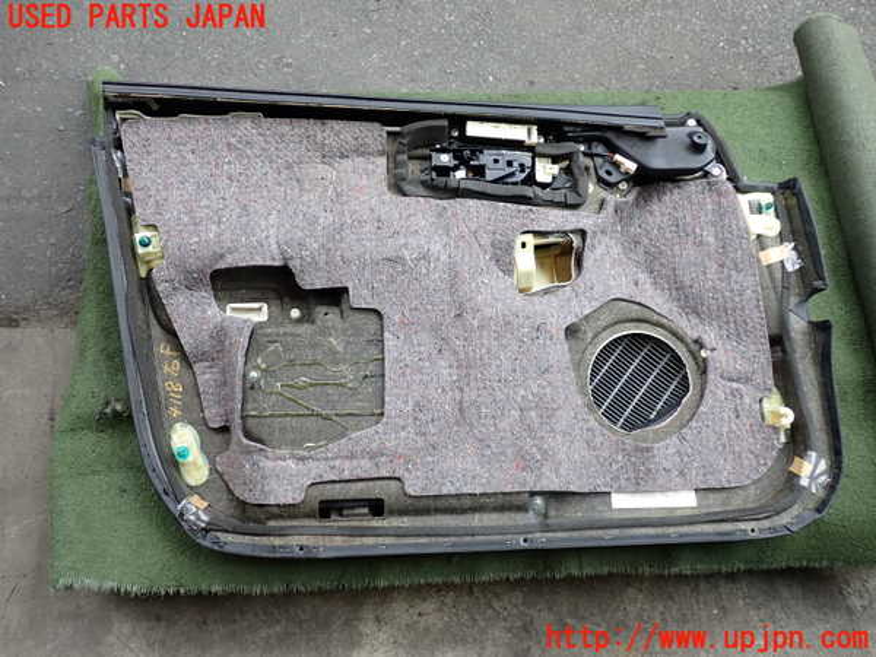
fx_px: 759
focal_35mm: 30
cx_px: 438
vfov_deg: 46.8
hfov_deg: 60.0
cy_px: 328
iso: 160
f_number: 2.3
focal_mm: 5.4
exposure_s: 1/125
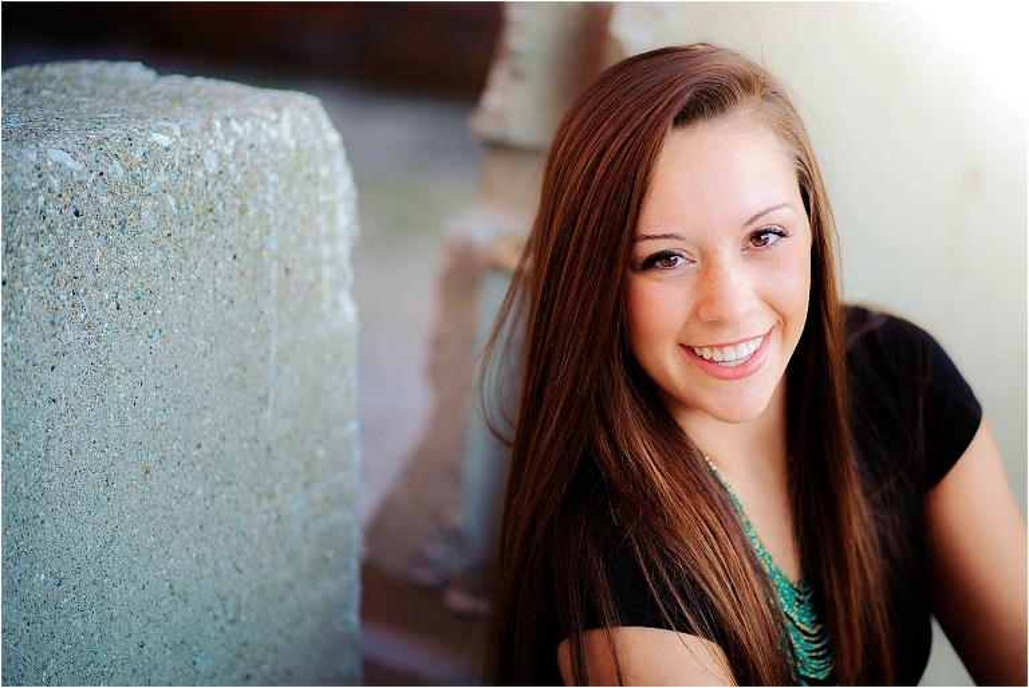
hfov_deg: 23.9
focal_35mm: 85
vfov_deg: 16.1
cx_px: 514
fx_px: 2431
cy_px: 344
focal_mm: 85
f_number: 1.8
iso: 200
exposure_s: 1/800
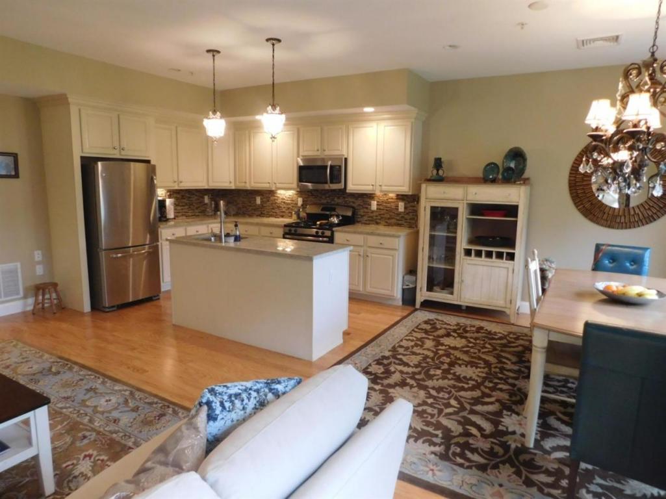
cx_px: 333
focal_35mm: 23
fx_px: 442
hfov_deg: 73.9
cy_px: 250
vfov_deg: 58.8
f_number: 3
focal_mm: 4
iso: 320
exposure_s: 1/30
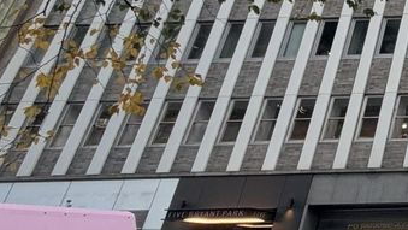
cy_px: -26
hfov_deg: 23.6
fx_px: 584
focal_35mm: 54
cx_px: 699
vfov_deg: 21.1
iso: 160
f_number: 2.2
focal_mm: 2.22
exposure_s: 1/121
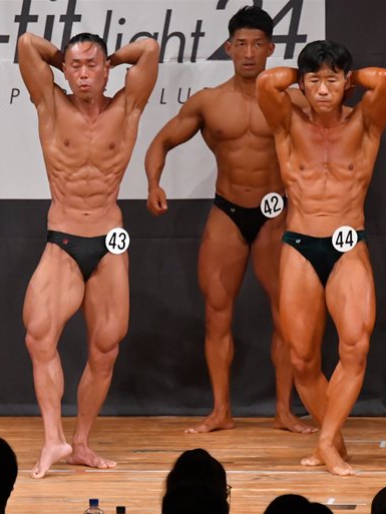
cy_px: 258
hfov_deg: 3.6
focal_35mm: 414
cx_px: 39
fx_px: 6153
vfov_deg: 4.8
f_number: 5.6
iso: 7200
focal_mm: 190
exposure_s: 1/400
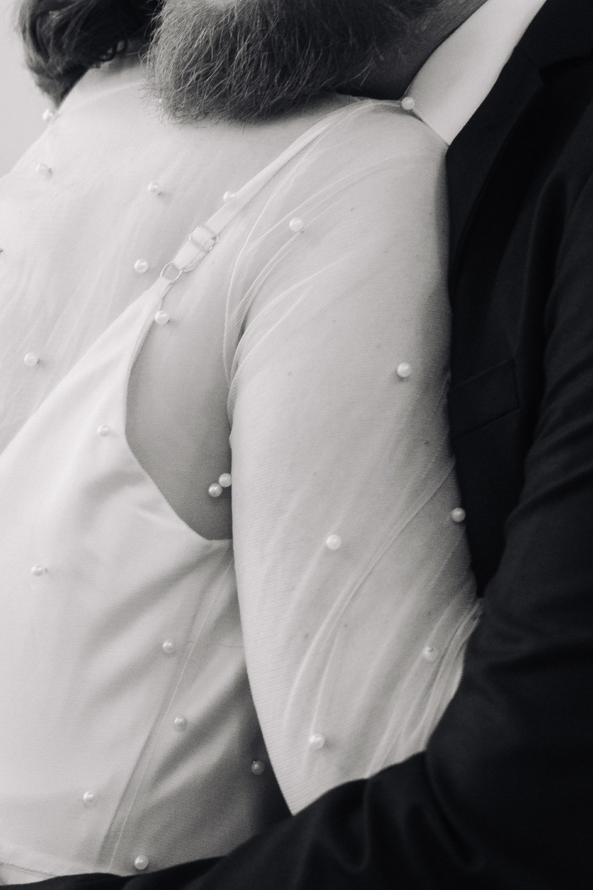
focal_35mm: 95
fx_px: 2348
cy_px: 224
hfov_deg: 14.2
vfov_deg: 21.3
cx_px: 545
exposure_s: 1/125
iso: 1600
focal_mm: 35
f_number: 3.2
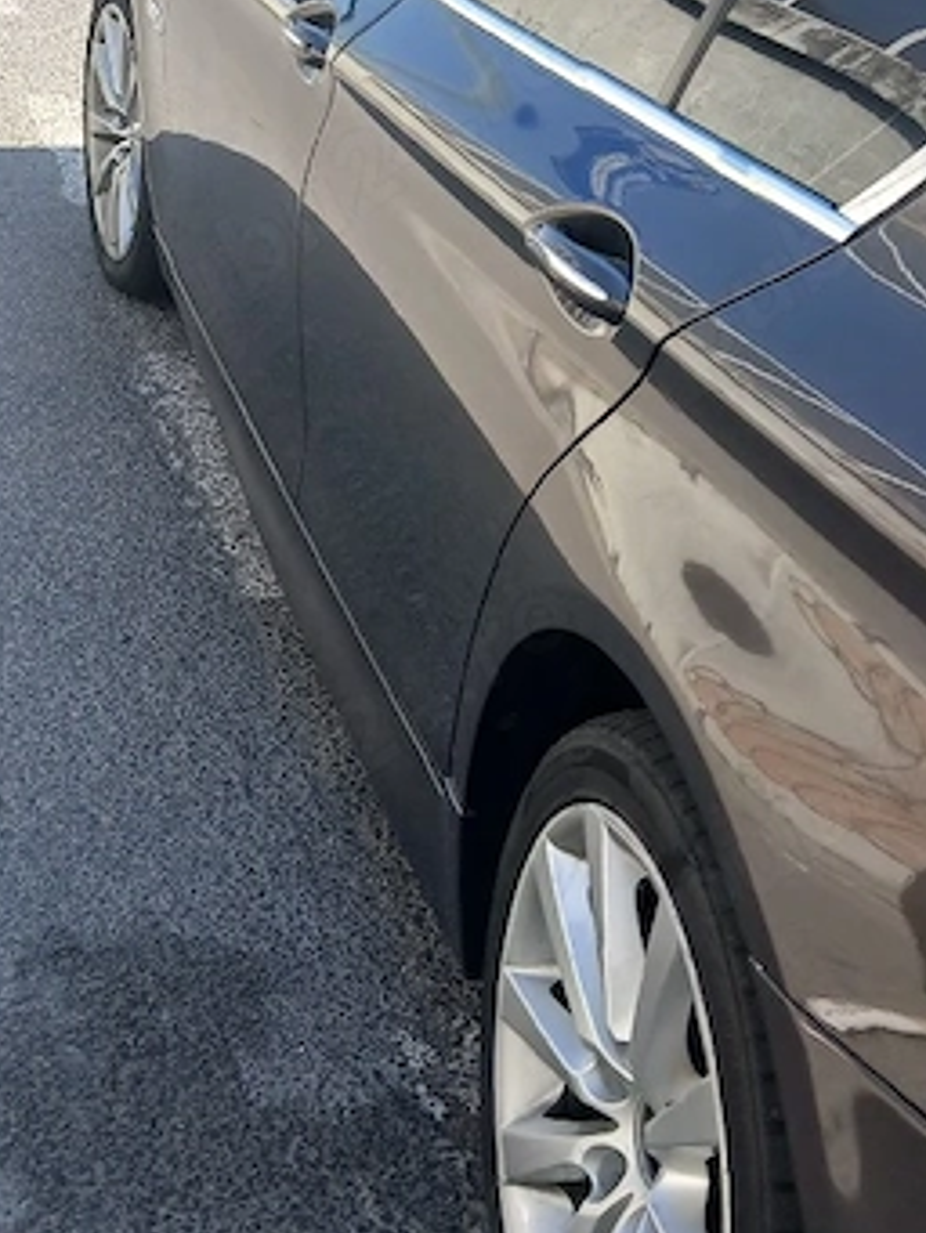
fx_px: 2174
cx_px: 481
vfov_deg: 31.0
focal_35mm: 61
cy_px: 282
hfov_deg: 24.0
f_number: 1.8
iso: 20
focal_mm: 3.98
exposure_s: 1/250
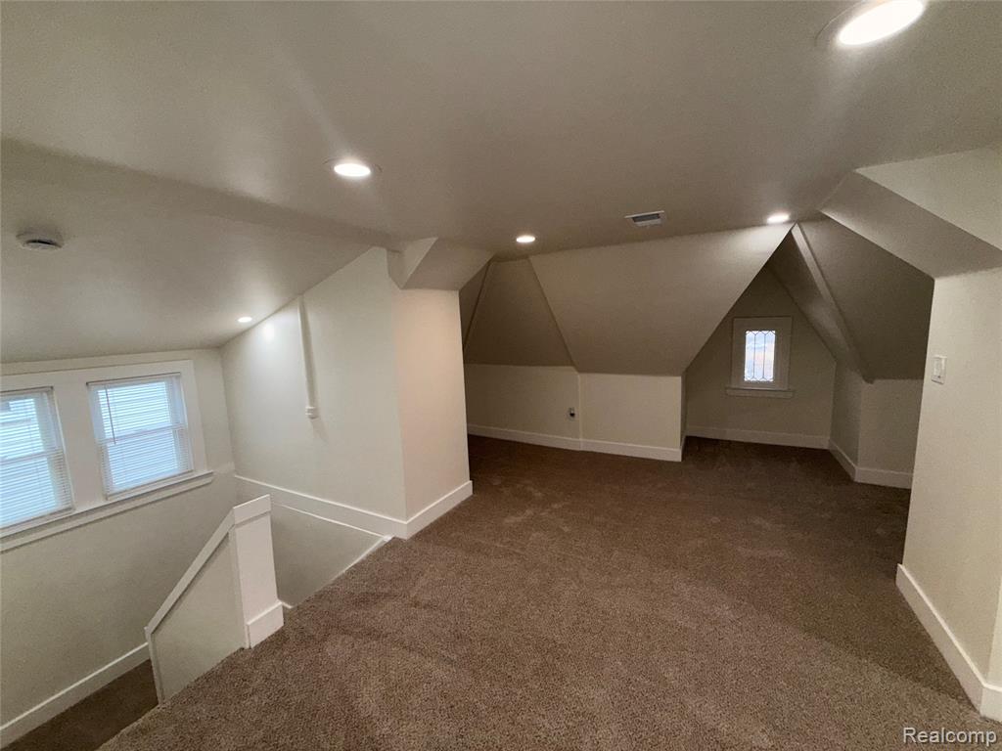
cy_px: 376
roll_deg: +2.4
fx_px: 405
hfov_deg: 102.1
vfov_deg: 85.7
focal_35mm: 14
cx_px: 501
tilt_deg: -6.6
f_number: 2.2
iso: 80
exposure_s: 1/122
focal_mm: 2.22
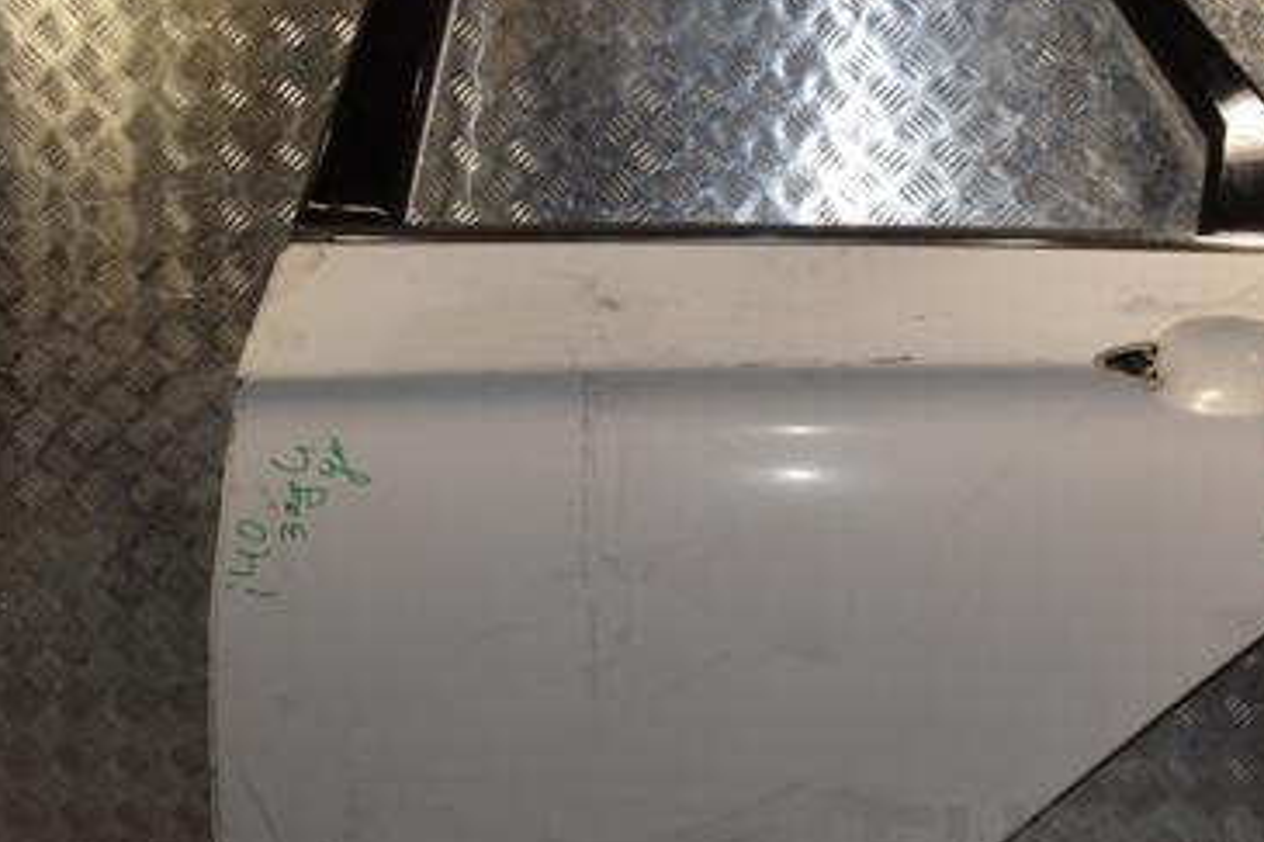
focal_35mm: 52
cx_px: 800
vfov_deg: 26.0
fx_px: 1819
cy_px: 395
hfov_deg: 38.1
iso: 800
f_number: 11
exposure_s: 1/200
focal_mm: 21
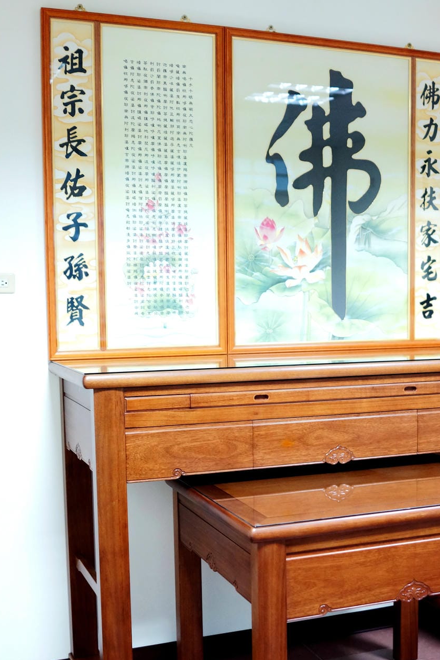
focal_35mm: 50
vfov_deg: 39.4
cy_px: 403
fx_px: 917
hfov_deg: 26.8
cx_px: 291
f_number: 2.2
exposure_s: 1/80
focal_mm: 35
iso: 1600
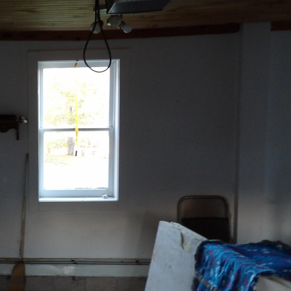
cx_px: -16
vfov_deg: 32.0
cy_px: 183
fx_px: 504
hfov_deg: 29.5
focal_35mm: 53
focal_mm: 4.3
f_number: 3.2
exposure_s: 1/17
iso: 221
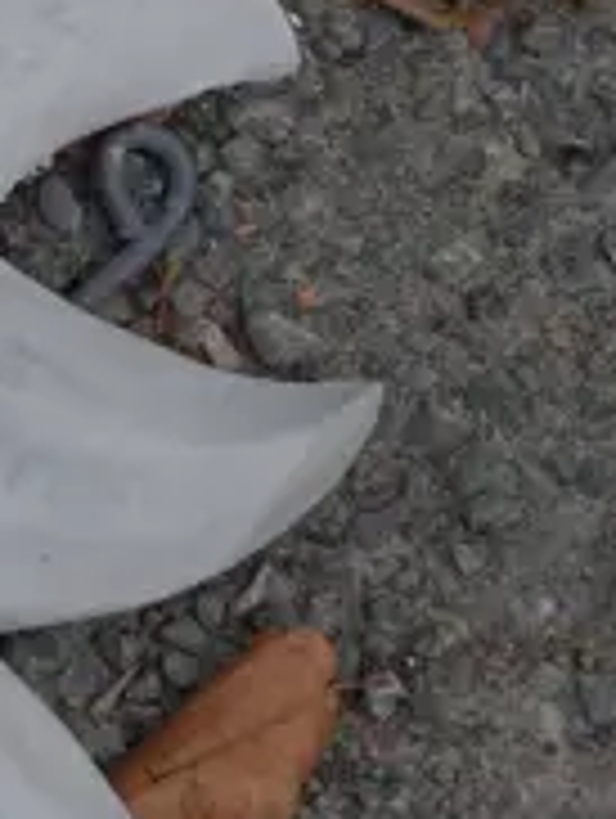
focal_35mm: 225
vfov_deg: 8.6
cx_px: -933
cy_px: -441
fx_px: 5326
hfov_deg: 6.3
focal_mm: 20
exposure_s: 1/160
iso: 200
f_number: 5.6
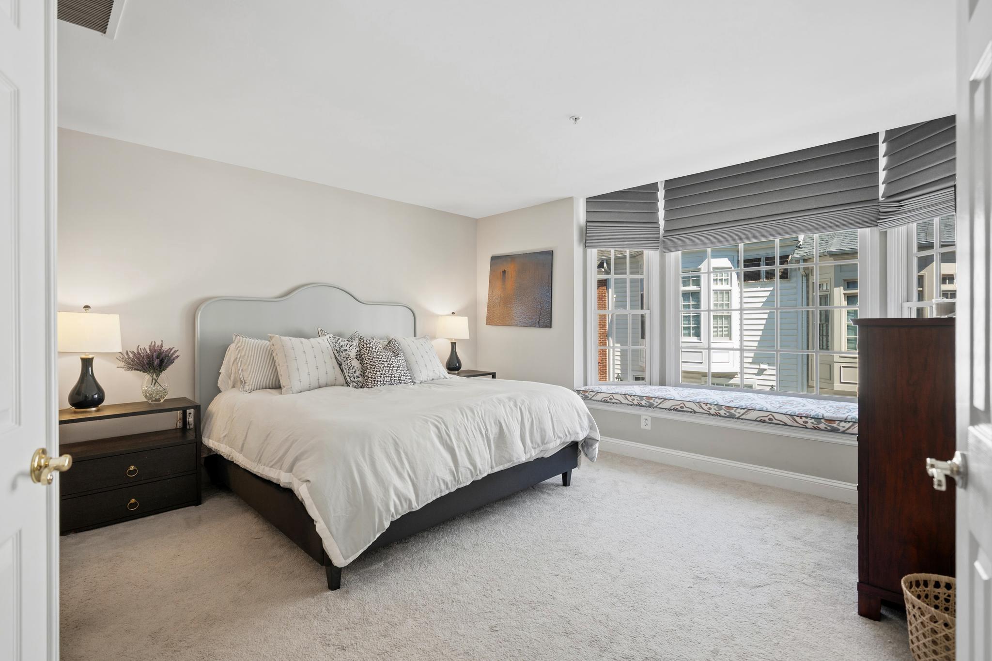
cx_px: 496
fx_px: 441
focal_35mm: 16
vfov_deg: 73.7
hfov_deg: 96.7
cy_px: 330
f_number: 4
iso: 200
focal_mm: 16
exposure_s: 1/25
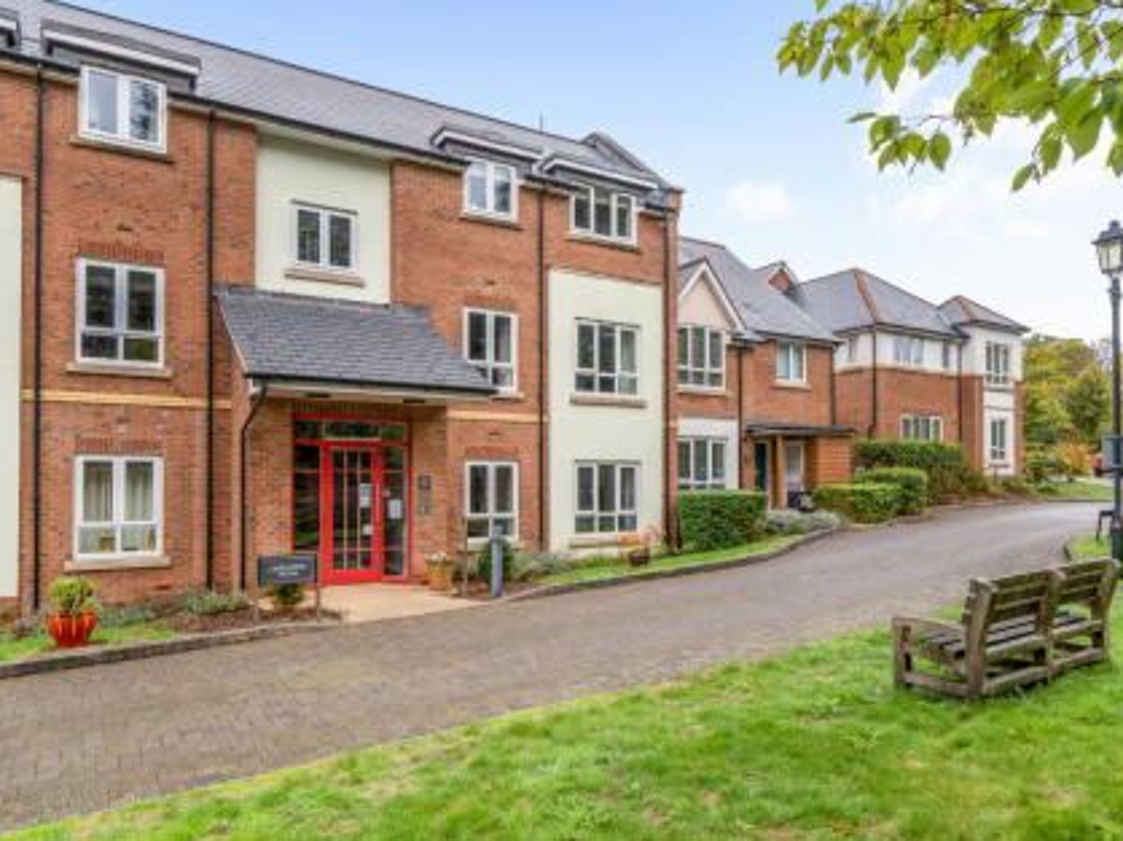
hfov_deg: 74.0
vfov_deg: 58.8
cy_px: 420
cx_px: 570
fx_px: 746
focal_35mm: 23
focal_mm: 14
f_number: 8
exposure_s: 1/200
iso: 400
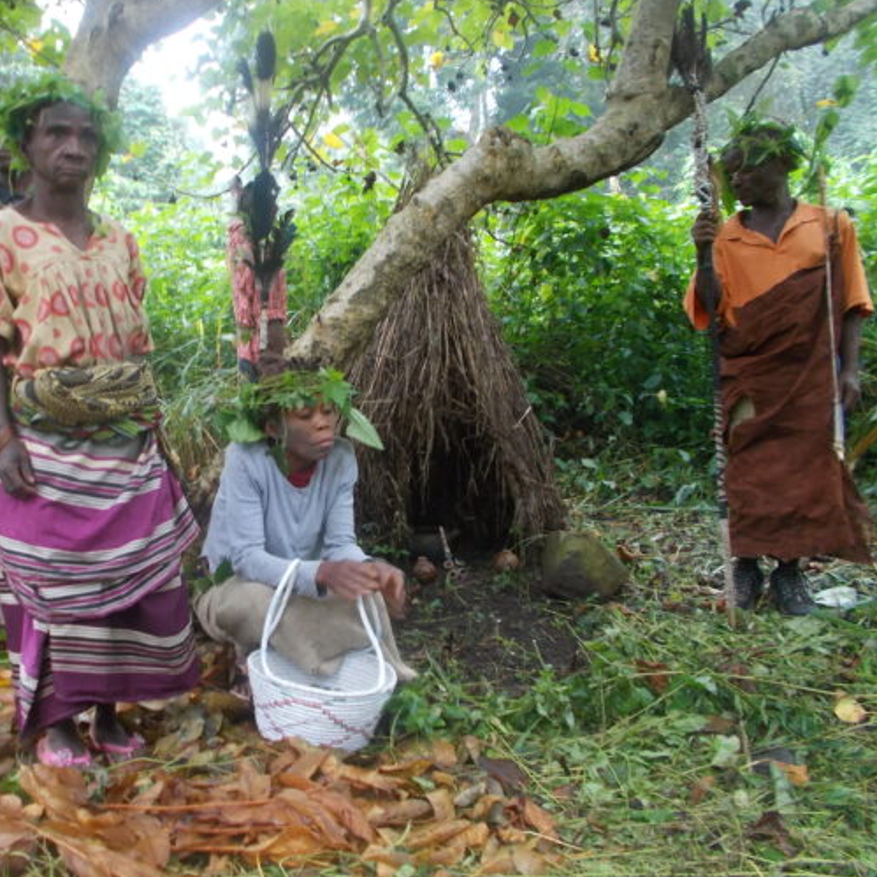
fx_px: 1061
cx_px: 271
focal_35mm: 37
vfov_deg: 44.9
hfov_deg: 44.1
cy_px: 448
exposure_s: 1/15
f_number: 3.4
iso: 200
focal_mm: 5.3
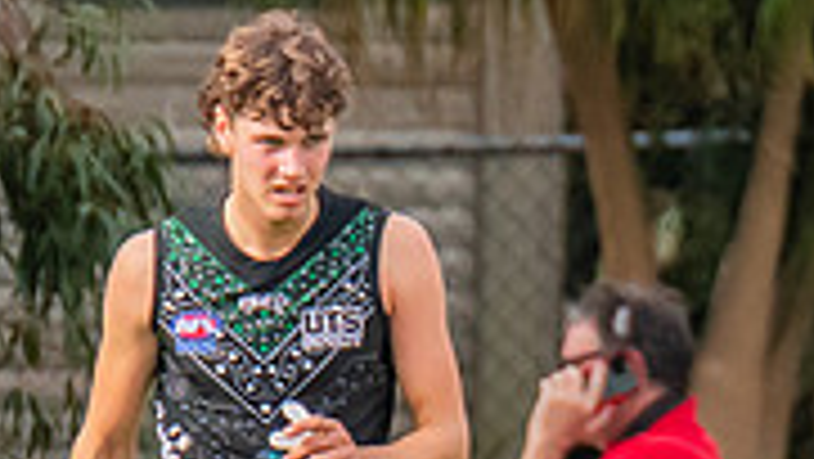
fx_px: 69294
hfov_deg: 0.7
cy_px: 603
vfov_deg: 0.4
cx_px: 1450
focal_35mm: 3209
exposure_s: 1/1600
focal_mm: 420
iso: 800
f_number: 6.3
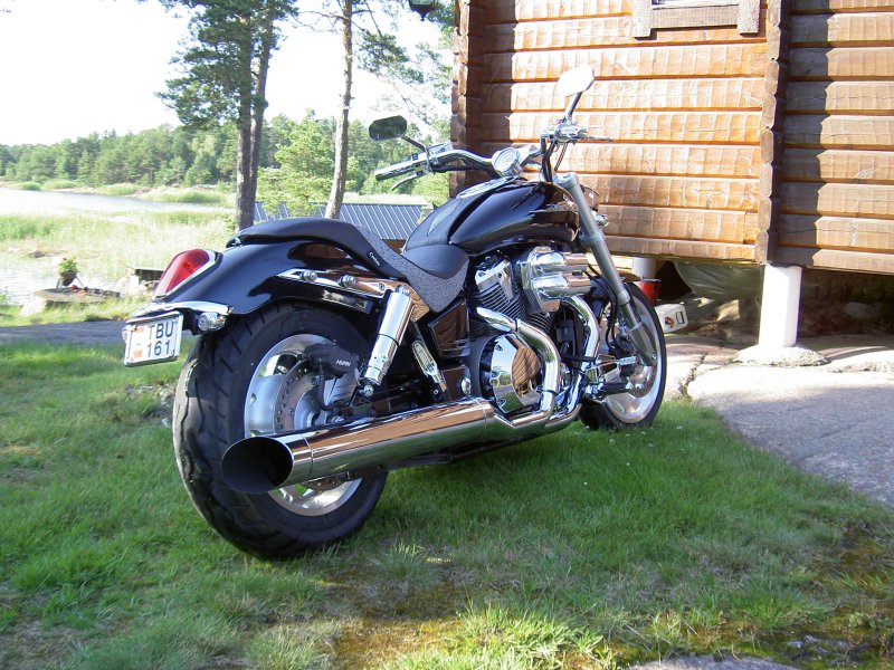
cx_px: 447
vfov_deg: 36.8
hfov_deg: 47.9
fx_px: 1007
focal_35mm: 39
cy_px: 335
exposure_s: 1/125
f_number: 2.8
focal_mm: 8
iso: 100
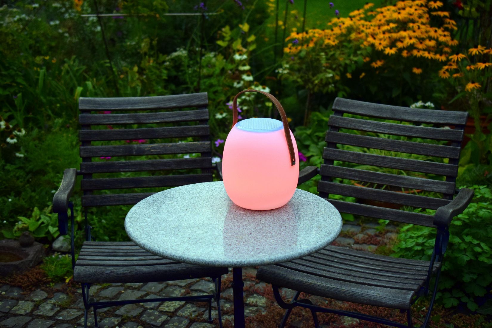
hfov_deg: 33.4
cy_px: 164
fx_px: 820
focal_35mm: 60
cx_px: 246
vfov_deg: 22.6
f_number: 2.8
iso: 1000
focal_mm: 40
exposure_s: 1/320
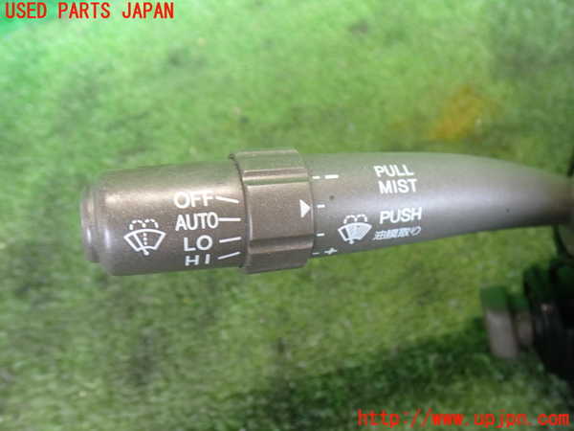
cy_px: 216
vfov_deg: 46.8
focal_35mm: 30
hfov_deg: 60.0
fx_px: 497
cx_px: 287
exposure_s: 1/30
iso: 400
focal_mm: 5.4
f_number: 2.3
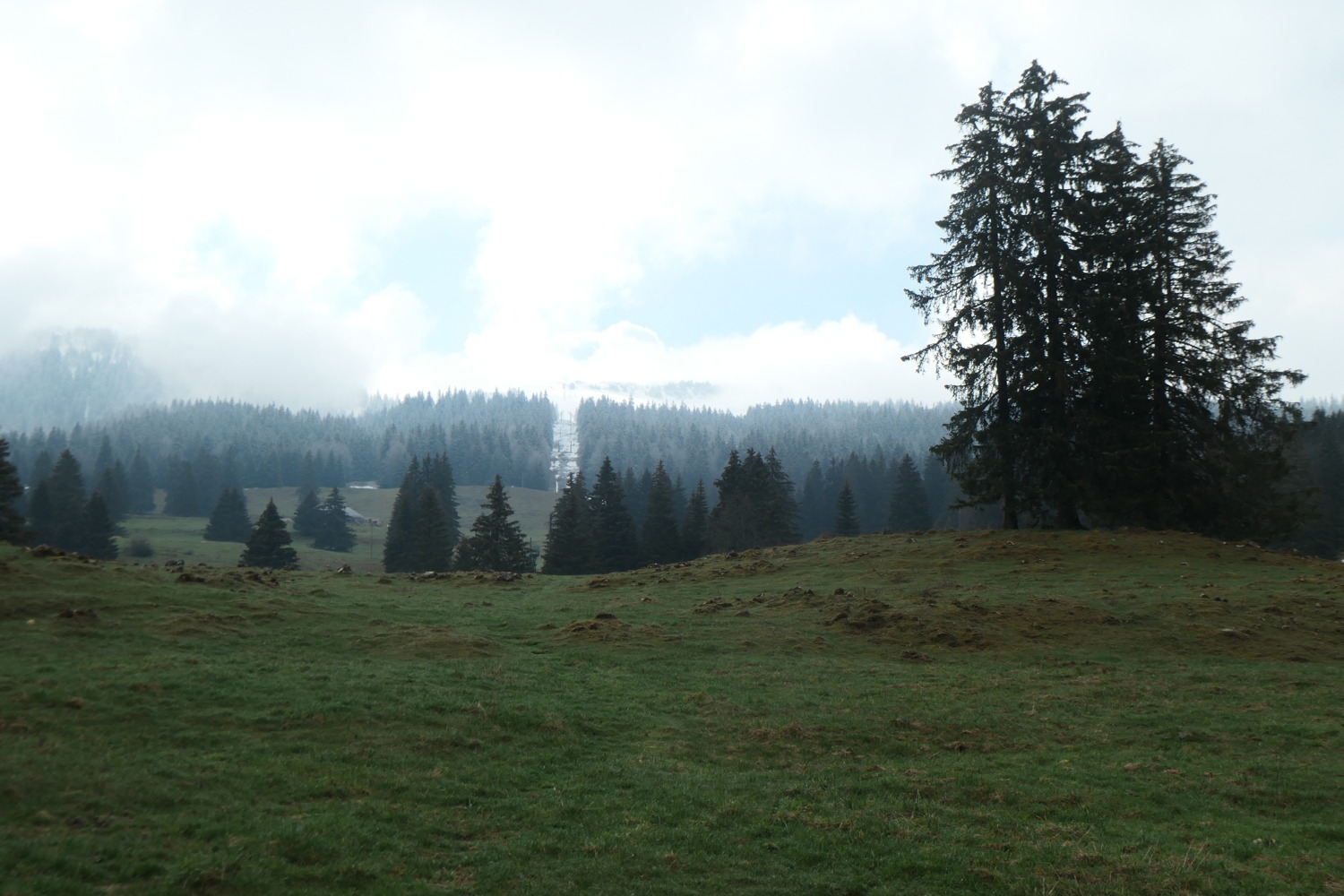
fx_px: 1419
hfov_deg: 50.7
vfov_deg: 35.1
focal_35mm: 38
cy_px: 448
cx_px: 672
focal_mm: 14
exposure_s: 1/800
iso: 200
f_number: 5
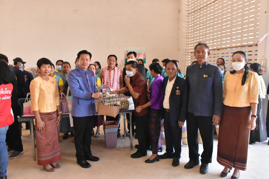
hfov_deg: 67.4
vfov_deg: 47.9
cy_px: 90
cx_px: 134
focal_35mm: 27
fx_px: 202
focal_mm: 18
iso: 4000
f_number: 7.1
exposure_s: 1/200
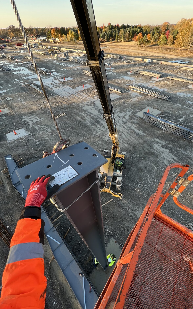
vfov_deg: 105.3
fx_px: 118
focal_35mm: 14
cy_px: 154
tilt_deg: -47.3
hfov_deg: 78.5
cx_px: 105
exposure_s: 1/133
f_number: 1.8
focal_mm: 1.57
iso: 32
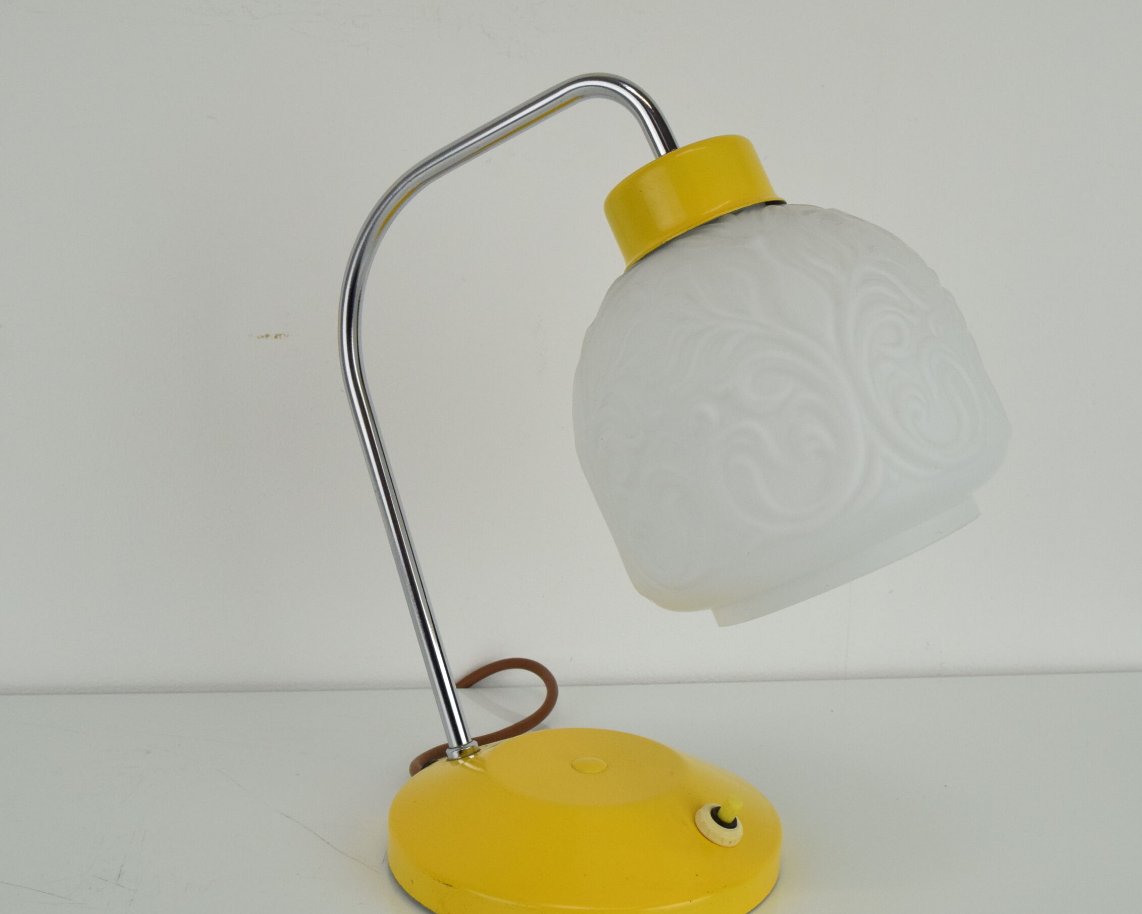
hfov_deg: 44.8
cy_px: 488
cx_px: 614
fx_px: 1386
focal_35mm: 41
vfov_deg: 36.5
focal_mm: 22
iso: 1600
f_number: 10
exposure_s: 1/400
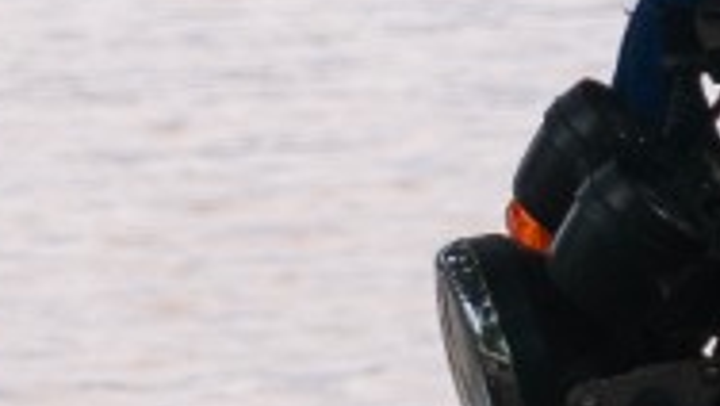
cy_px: -293
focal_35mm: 938
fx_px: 17918
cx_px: -1053
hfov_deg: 2.3
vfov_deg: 1.3
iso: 100
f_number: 7.1
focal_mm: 120
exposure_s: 1/250
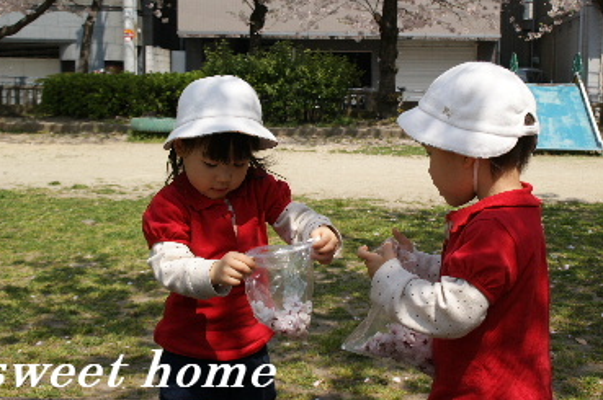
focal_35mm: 56
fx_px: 937
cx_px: 352
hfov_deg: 35.6
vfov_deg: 24.1
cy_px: 156
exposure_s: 1/250
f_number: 8
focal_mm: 30
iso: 100
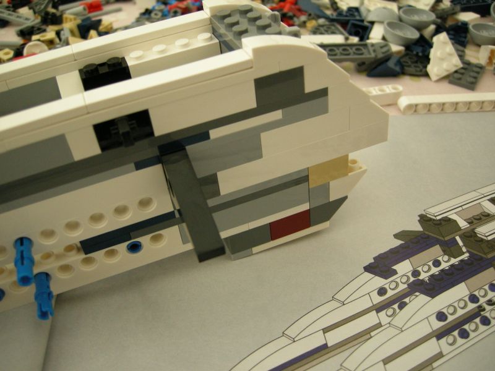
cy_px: 186
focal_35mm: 36
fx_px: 515
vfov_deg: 39.7
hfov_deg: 51.4
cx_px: 248
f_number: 2.7
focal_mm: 7.5
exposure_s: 1/60.3
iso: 210
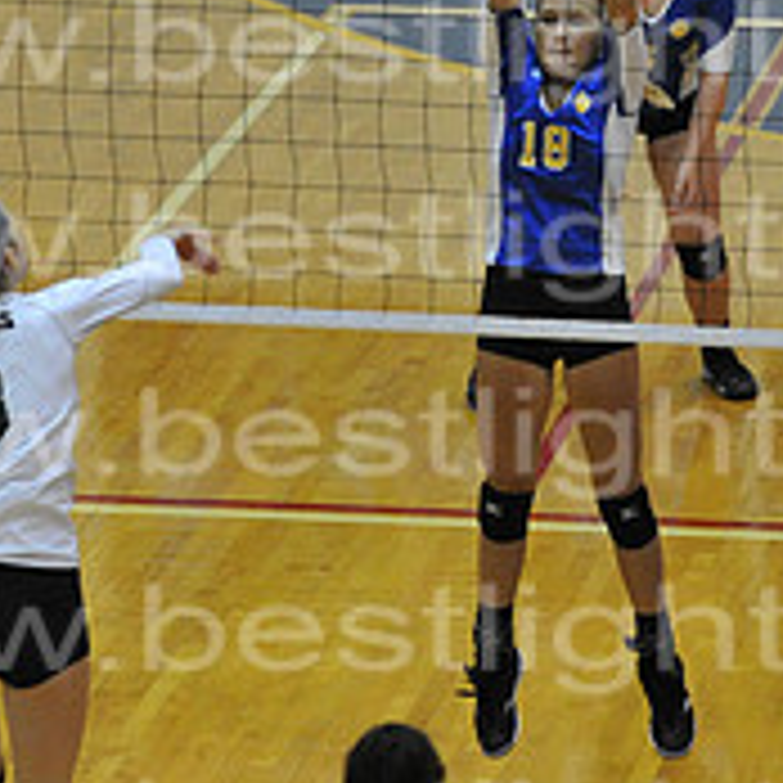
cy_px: 148
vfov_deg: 4.4
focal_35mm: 397
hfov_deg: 4.4
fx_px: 10160
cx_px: 724
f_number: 4
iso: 8000
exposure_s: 1/500
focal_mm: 140
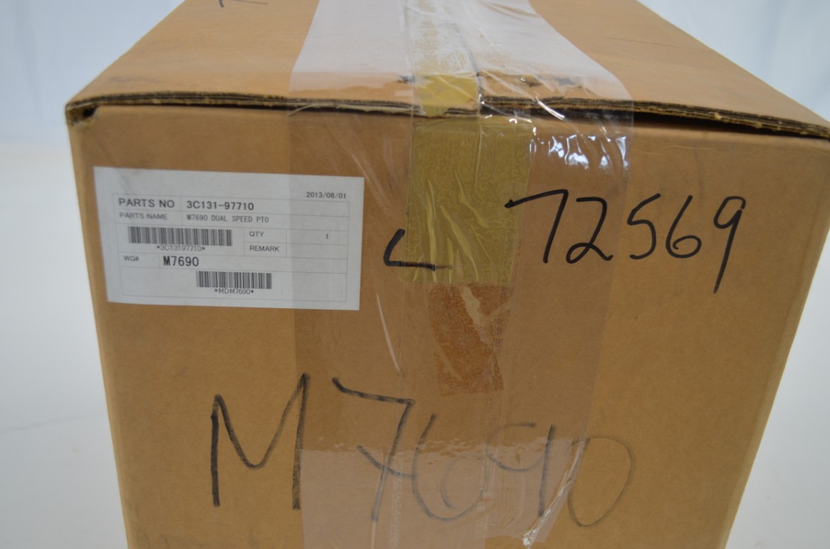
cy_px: 274
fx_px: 828
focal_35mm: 36
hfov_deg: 53.2
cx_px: 415
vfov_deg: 36.7
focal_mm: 24
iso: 400
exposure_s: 1/60
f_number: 4
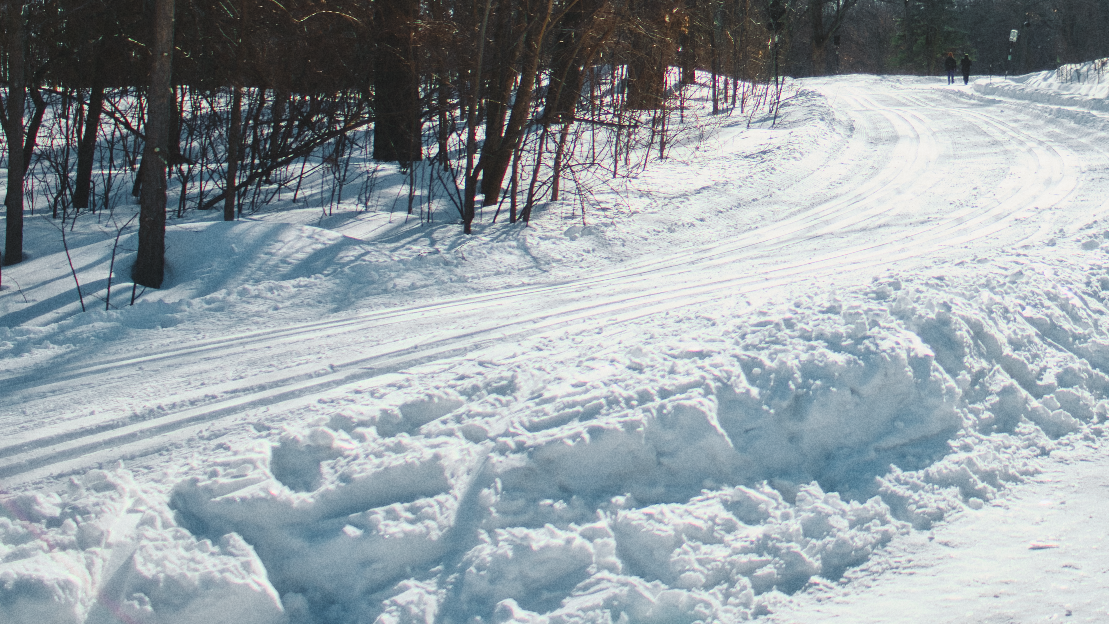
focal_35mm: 70
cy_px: -26
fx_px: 2058
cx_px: 944
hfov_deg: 29.2
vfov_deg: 16.8
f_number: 1.8
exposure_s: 1/2500
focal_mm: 24
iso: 100
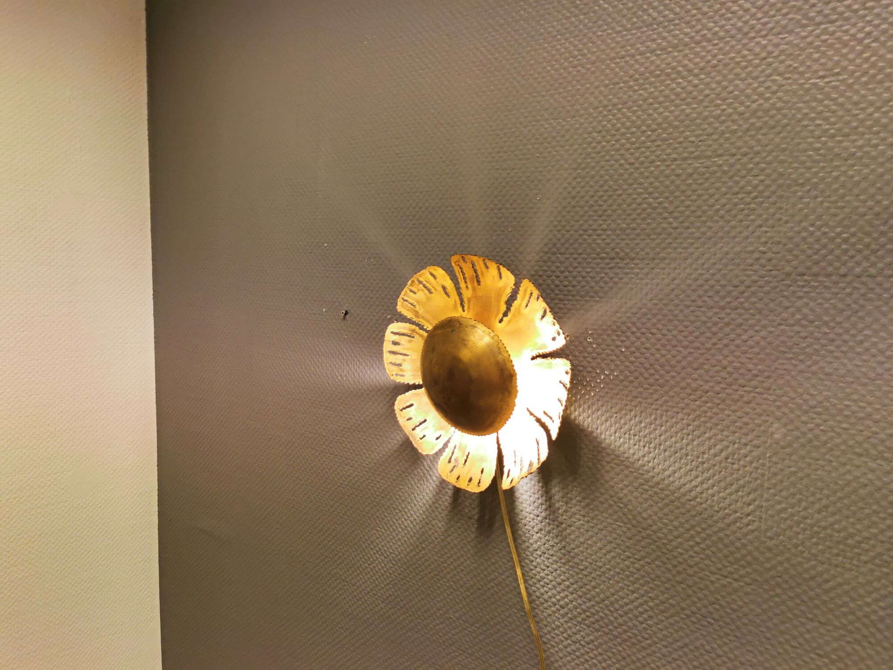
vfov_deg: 51.4
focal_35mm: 27
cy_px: 335
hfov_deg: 65.3
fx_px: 697
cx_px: 446
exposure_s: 1/60
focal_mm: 5.56
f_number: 1.6
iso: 100
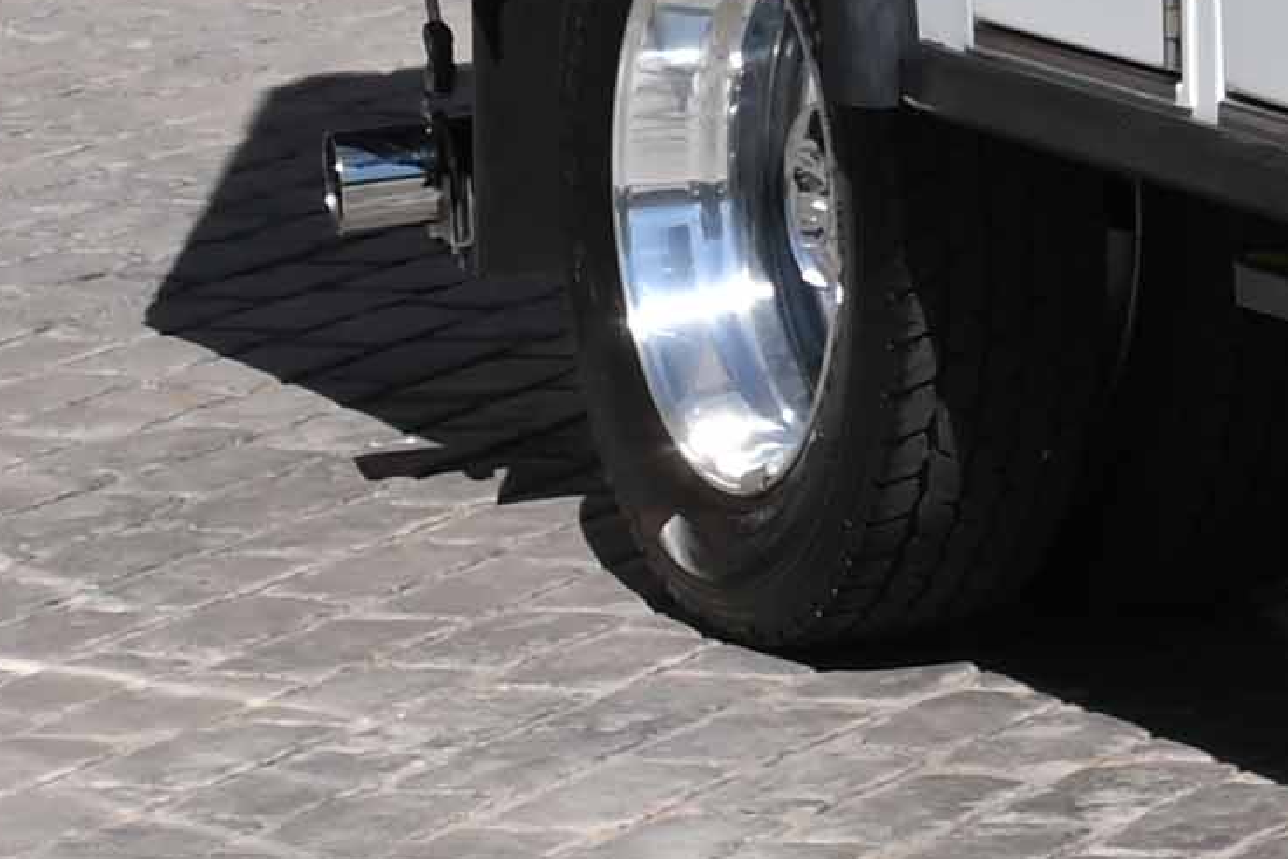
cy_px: -415
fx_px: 8691
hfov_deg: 7.2
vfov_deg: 5.6
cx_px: 4268
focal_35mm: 243
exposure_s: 1/320
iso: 100
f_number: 9
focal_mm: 21.5
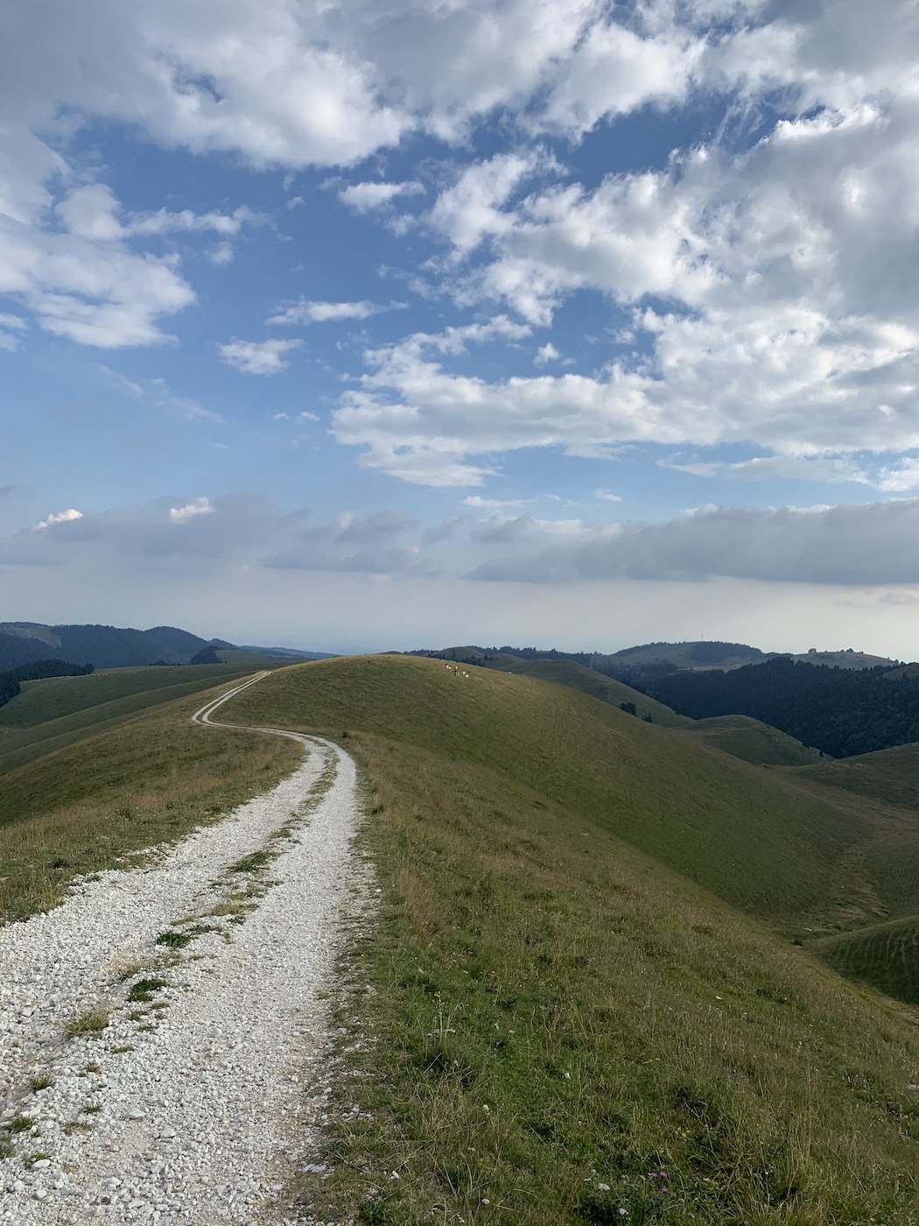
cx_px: 460
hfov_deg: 53.1
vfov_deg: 67.3
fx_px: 920
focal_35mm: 26
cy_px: 613
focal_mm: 4.25
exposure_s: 1/2611
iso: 25
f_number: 1.8
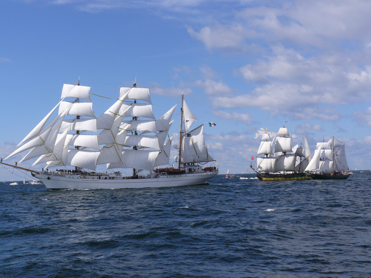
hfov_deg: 33.2
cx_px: 186
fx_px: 622
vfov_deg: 25.2
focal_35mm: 58
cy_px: 139
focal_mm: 9.6
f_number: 7.1
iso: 100
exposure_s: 1/400
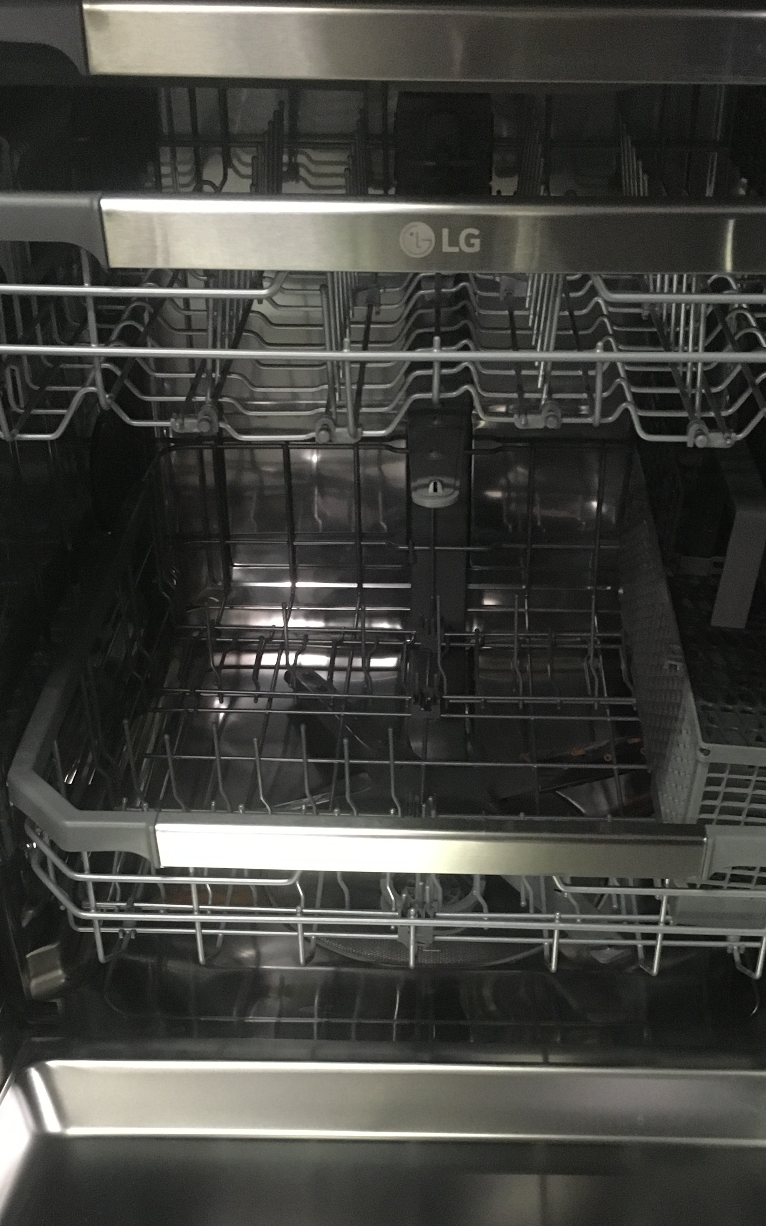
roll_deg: +1.2
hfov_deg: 29.2
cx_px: 424
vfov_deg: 44.8
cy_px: 775
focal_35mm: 44
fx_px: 1469
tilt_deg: -36.8
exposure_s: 1/15
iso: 250
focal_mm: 4.15
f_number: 2.2
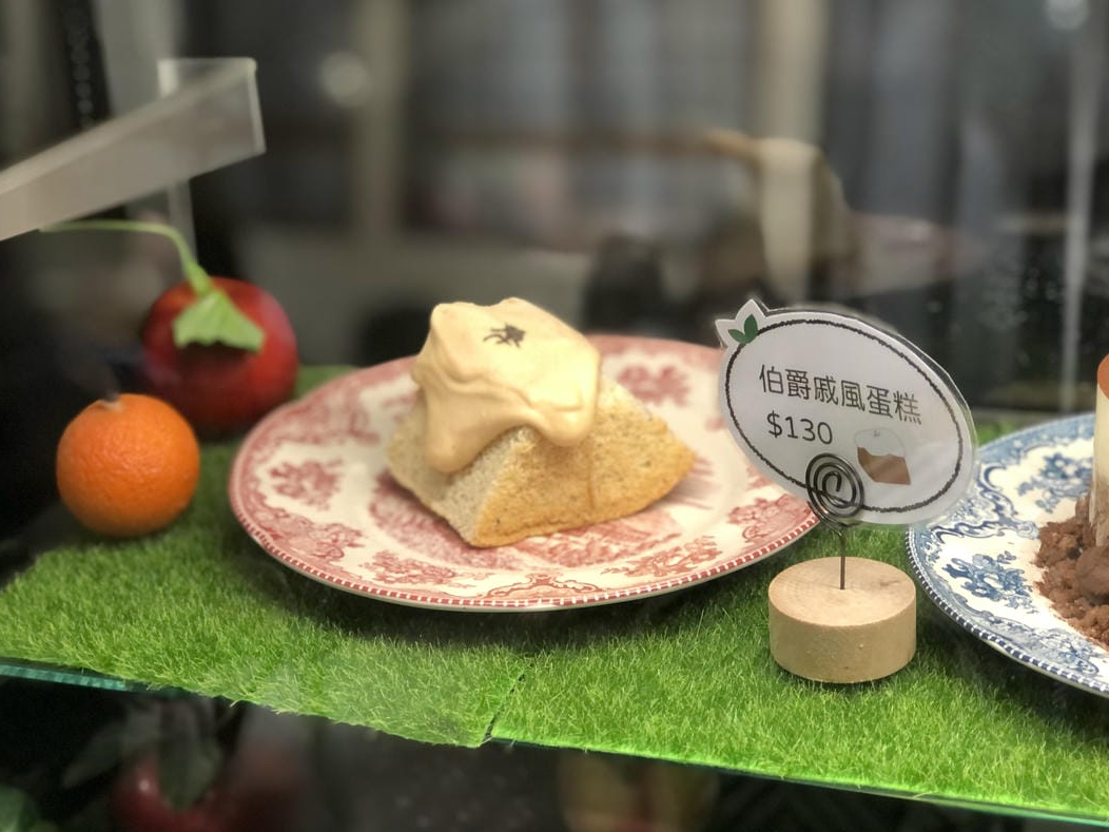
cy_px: 407
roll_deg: +2.8
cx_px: 560
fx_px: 2082
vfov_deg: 22.6
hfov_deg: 29.8
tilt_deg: -21.1
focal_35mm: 65
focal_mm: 6.6
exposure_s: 1/30
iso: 125
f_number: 2.8
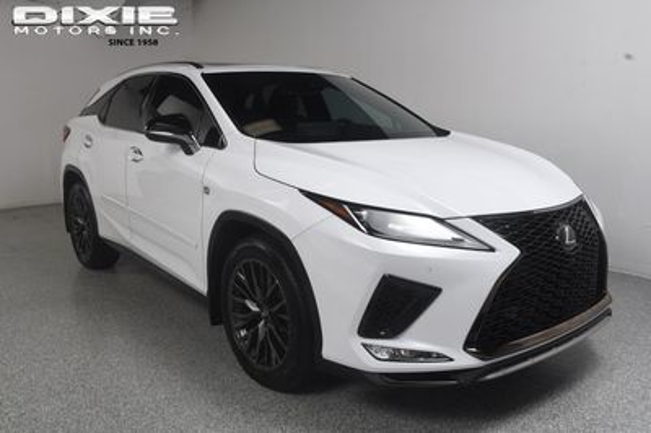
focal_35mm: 33
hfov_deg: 57.3
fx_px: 596
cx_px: 326
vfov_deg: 39.9
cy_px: 216
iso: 100
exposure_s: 1/160
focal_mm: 22
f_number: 11
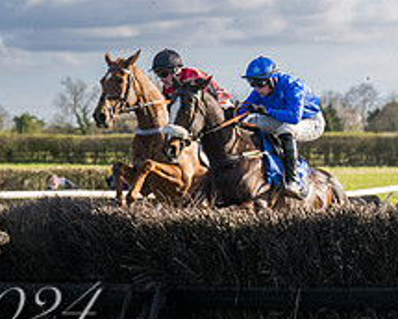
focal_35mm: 261
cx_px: -90
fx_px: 3074
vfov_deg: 5.9
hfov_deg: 7.3
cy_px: 175
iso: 400
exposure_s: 1/1600
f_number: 4
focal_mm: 70
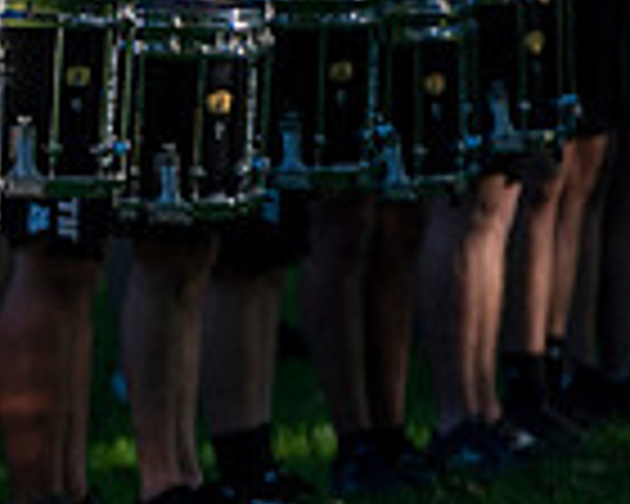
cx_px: -603
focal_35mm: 778
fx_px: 14506
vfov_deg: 2.0
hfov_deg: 2.5
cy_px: -333
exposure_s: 1/2500
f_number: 2.8
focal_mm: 200
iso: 800
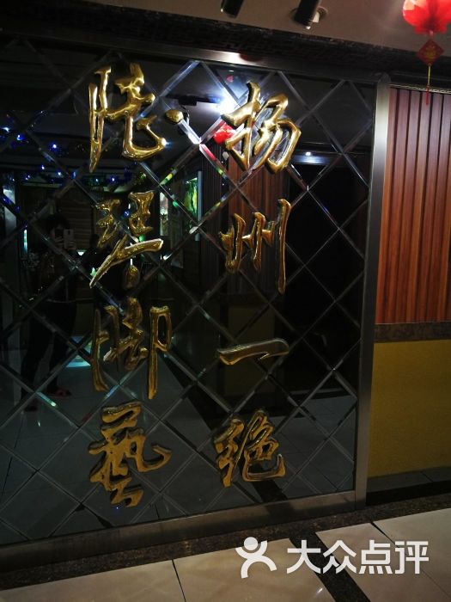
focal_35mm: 27
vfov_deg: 65.3
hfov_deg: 51.4
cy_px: 301
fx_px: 469
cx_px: 226
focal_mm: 3.95
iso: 1250
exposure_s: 1/16.7
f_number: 2.2
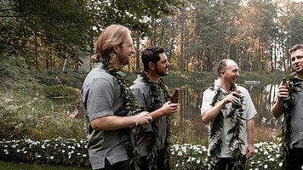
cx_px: 231
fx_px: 329
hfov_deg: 47.4
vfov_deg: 28.9
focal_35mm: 41
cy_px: 104
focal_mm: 24
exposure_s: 1/640
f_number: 2.8
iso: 250
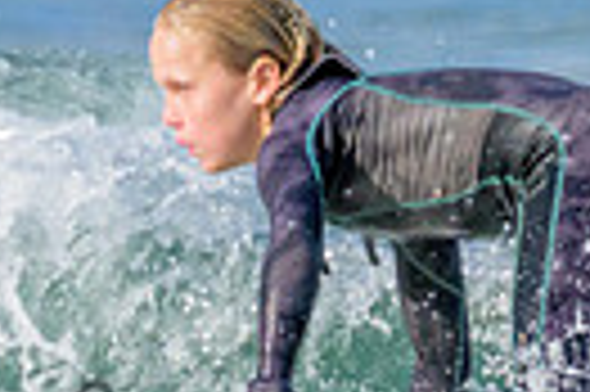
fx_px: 72676
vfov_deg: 0.3
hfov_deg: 0.5
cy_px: 433
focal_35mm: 4440
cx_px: 373
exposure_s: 1/1250
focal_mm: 800
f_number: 11
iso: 1800
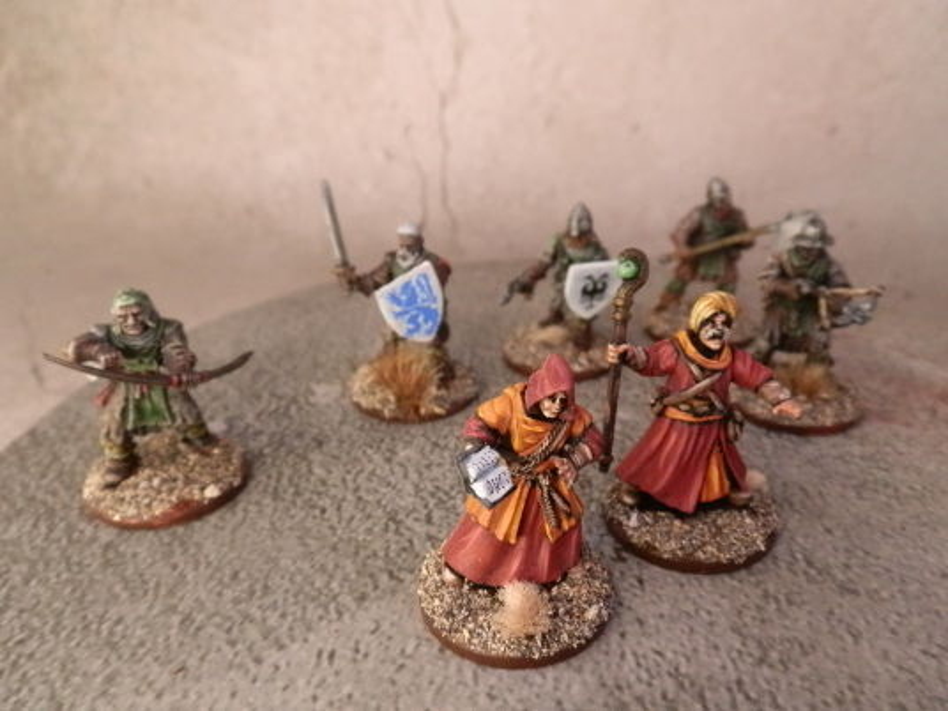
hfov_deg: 63.4
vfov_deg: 49.7
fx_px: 767
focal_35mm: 28
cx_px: 474
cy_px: 356
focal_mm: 5
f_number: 3.1
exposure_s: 1/125
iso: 400
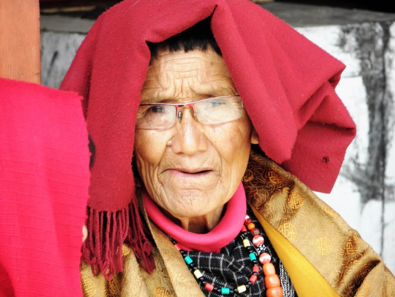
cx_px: 198
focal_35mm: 392
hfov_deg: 5.1
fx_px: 4473
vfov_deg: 3.8
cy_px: 148
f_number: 5
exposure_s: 1/60
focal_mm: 69.85
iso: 125
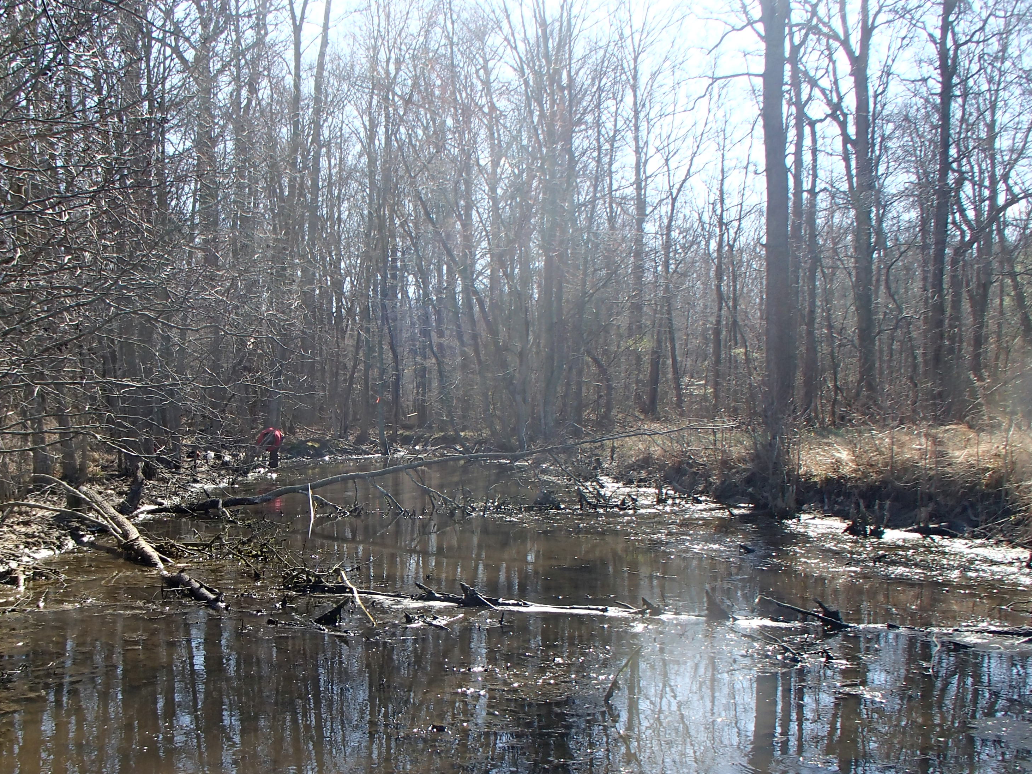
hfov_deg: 48.5
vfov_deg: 37.4
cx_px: 390
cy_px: 509
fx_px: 1133
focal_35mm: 38
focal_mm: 5
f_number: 3.9
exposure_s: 1/250
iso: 100
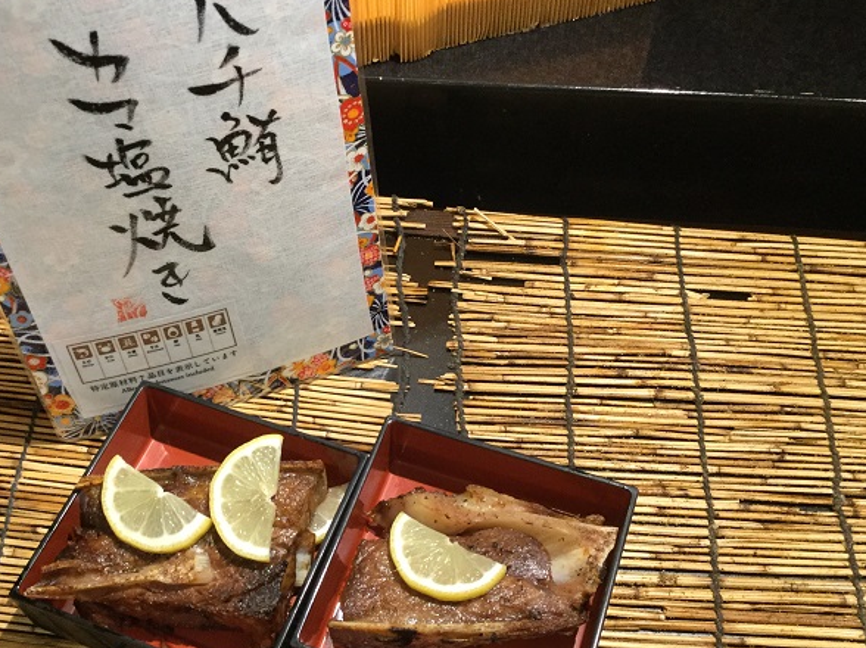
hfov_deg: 43.8
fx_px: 1075
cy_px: 382
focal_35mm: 43
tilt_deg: -56.1
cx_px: 369
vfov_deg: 33.5
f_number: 2.4
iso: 50
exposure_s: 1/30
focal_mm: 3.3
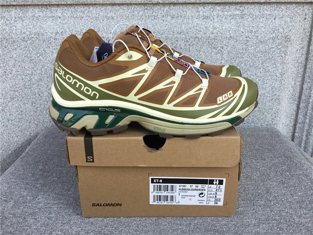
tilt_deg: -21.8
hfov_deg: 58.4
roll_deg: +1.9
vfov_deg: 45.4
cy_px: 118
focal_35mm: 31
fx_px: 280
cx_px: 156
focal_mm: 3.3
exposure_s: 1/276
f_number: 2.4
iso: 25
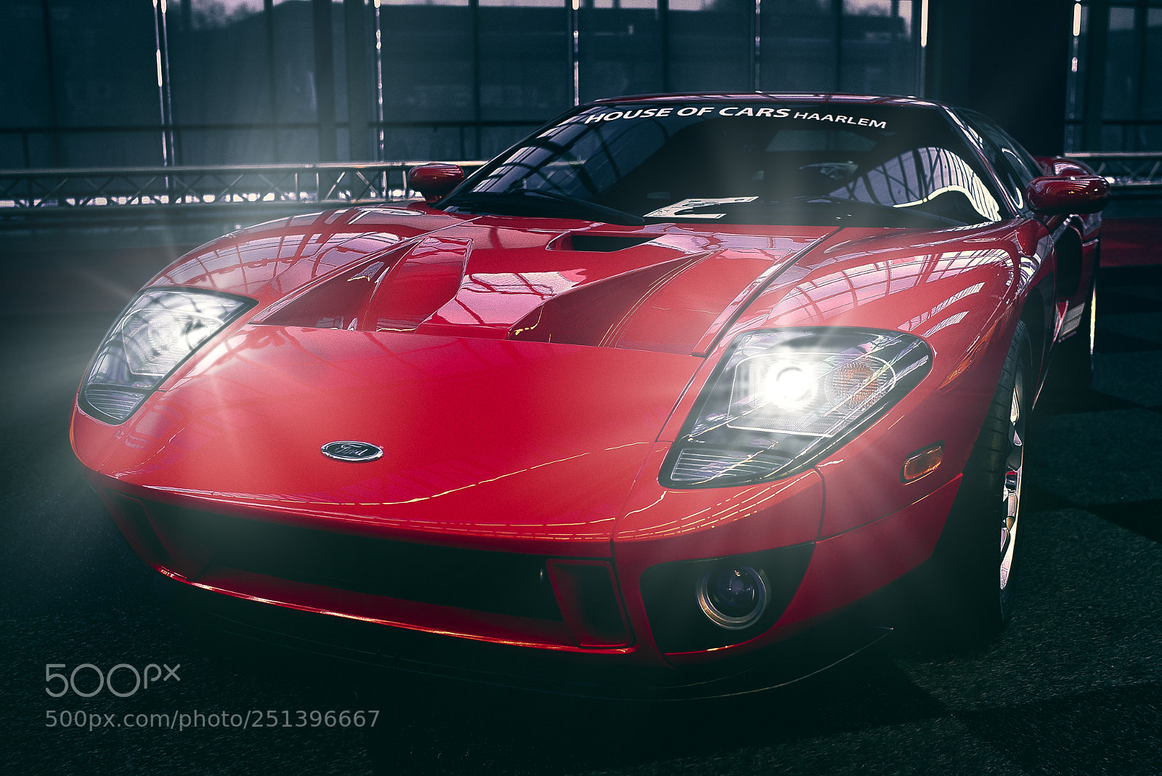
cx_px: 581
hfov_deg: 54.4
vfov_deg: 37.9
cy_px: 388
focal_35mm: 35
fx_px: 1130
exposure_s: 1/40
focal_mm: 35
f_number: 2.8
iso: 640
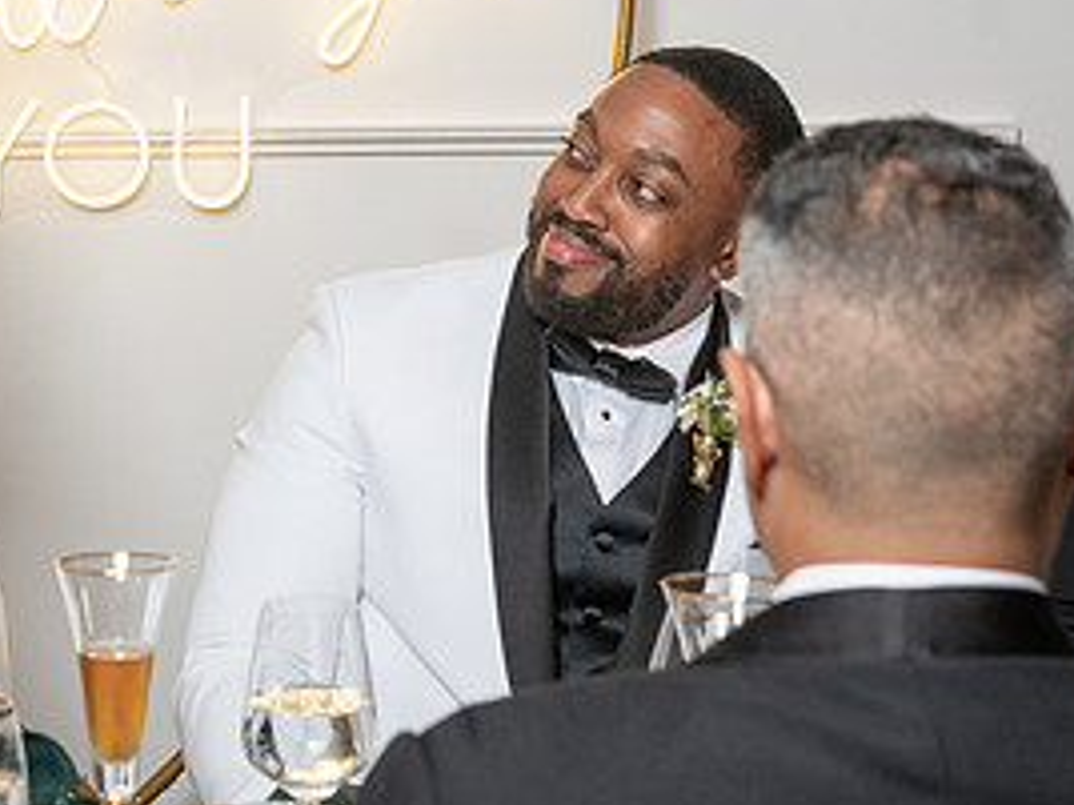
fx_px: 4095
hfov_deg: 14.9
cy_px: -33
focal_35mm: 132
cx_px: 252
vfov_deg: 11.1
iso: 1000
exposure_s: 1/200
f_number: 5.6
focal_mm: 51
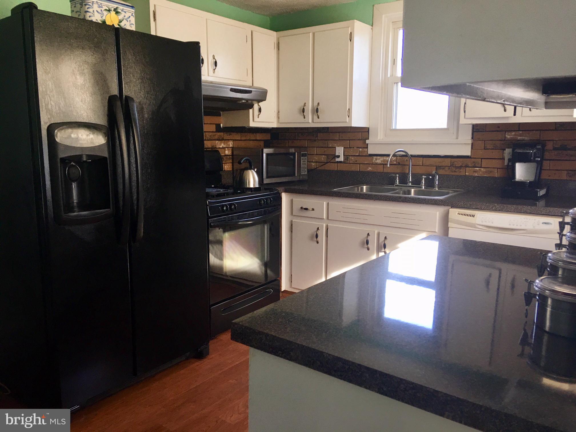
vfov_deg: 48.2
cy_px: 216
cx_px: 288
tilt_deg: -8.0
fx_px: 483
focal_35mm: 29
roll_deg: -0.1
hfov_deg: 61.7
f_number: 2.2
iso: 25
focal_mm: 4.15
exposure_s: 1/30
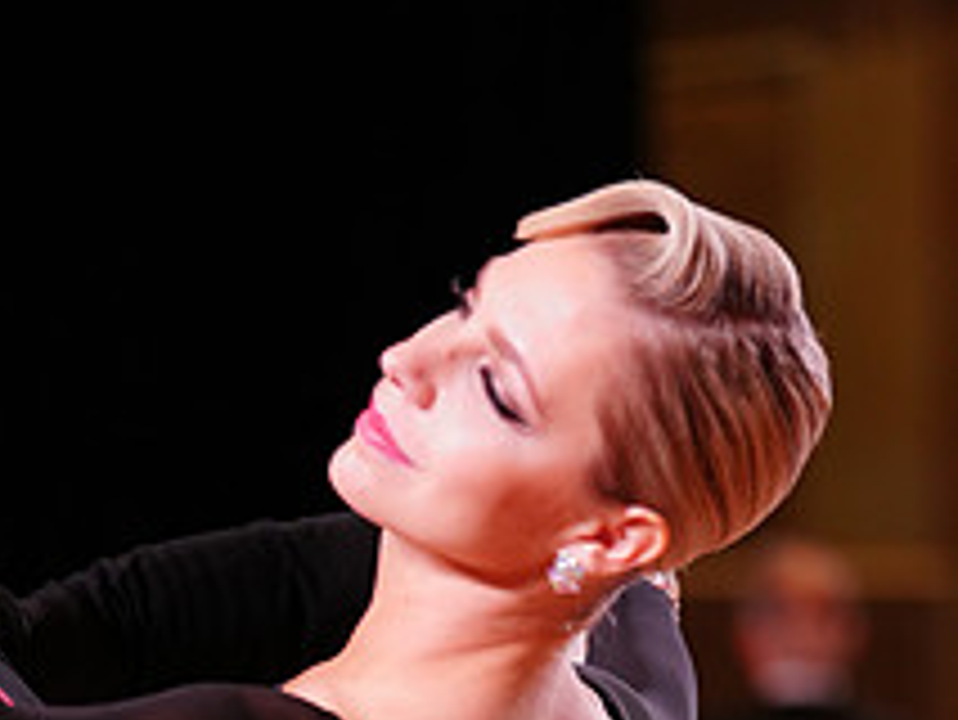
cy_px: 1174
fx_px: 8556
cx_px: 92
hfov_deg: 6.4
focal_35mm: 309
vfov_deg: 4.8
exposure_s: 1/250
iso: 800
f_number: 2.8
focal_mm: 118
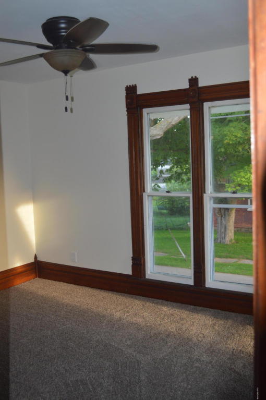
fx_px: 400
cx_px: 133
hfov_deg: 36.8
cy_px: 200
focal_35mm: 36
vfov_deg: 53.2
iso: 400
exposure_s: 1/60
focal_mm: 24
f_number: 4
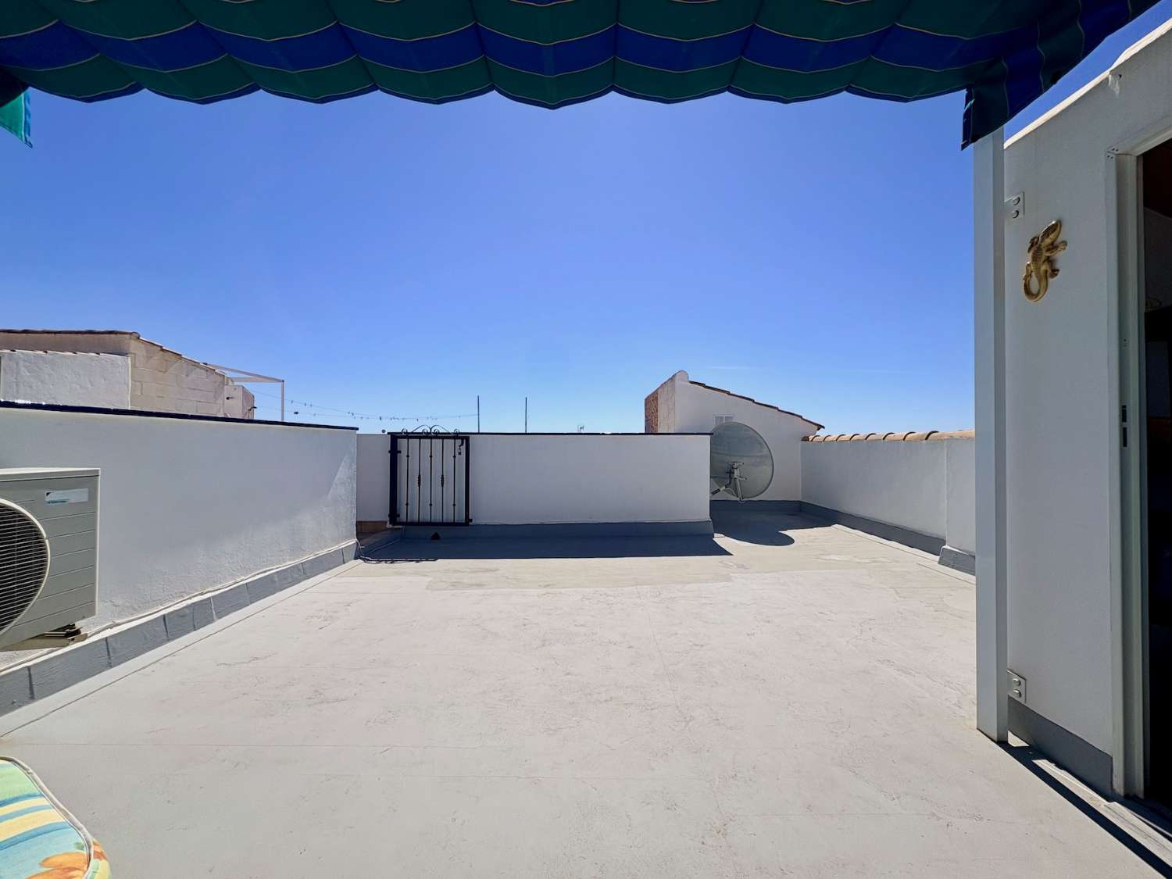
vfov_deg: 85.7
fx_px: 474
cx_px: 586
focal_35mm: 14
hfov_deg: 102.1
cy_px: 440
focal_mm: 2.22
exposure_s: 1/4367
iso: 50
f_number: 2.2
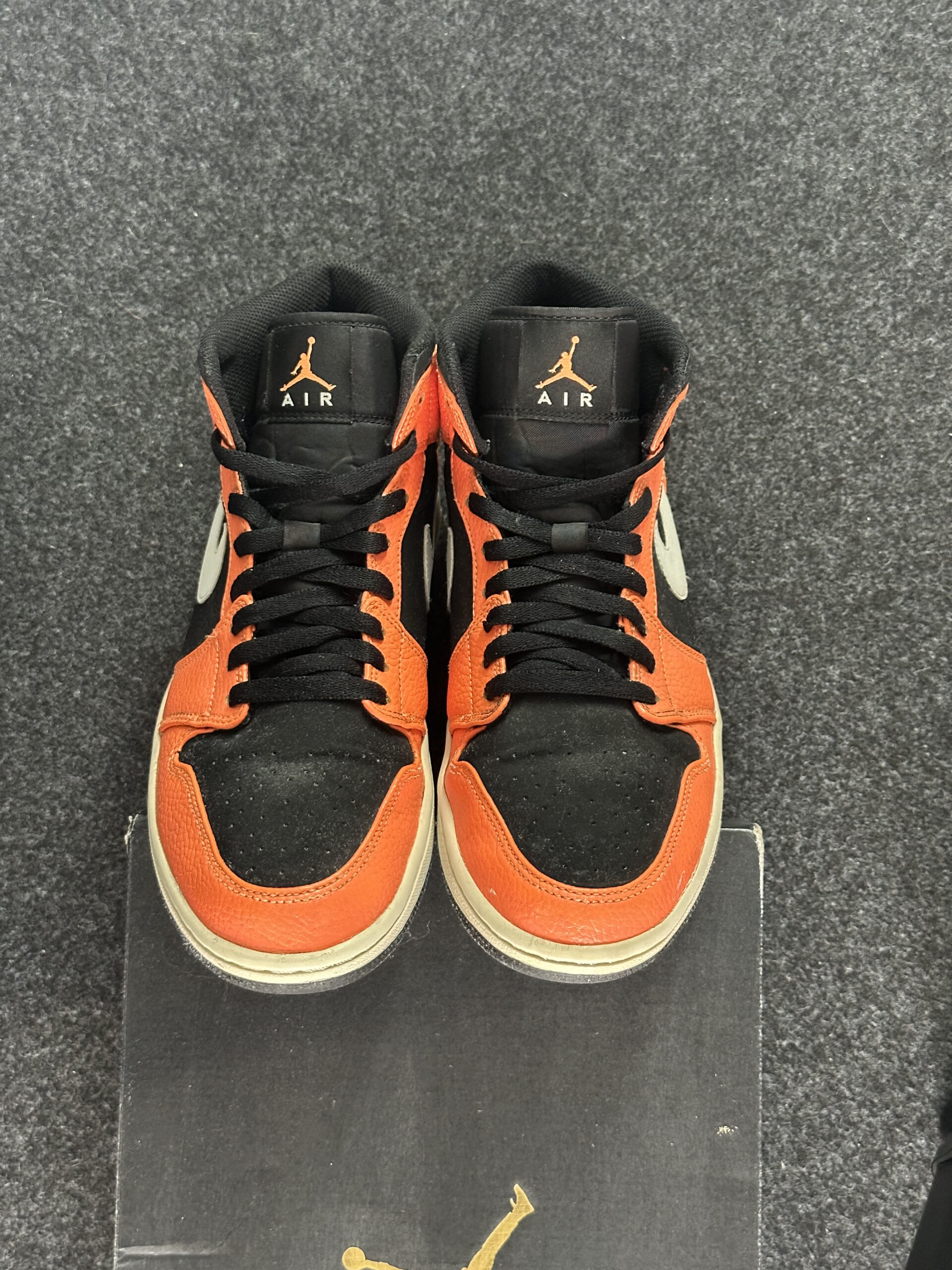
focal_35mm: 48
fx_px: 1760
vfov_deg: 39.7
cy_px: 635
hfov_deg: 30.3
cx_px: 476
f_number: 1.78
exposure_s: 1/34
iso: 500
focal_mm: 6.86
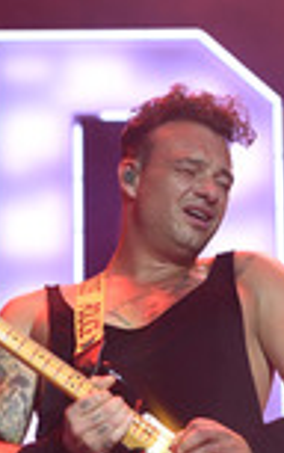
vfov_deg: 9.9
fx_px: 2593
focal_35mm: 210
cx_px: 108
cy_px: 417
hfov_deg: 6.3
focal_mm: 70
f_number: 4
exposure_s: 1/400
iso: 1600
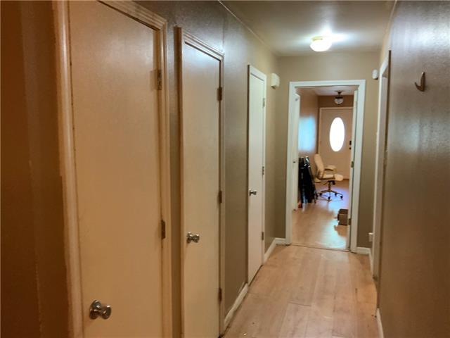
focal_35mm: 29
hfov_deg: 61.7
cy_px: 169
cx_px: 225
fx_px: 377
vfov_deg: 48.2
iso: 250
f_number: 1.8
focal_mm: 3
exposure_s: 1/40
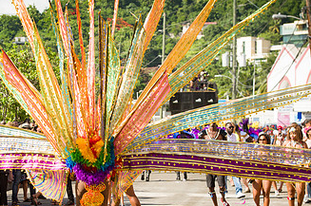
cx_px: 107
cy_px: 157
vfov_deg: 9.6
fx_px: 1225
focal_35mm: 142
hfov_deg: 14.4
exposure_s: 1/200
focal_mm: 80
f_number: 6.3
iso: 100
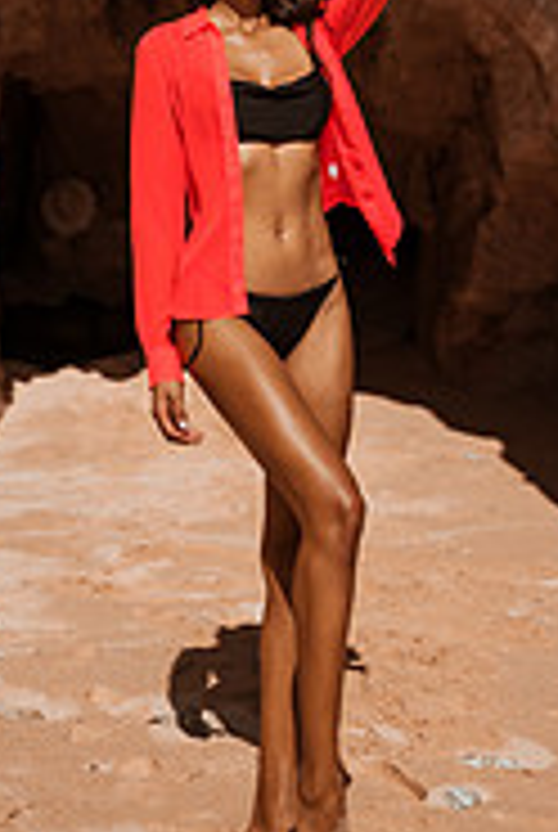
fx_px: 1969
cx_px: 320
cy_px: -40
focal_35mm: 85
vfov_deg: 22.7
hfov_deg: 16.1
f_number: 1.8
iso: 64
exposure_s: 1/8000
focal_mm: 35
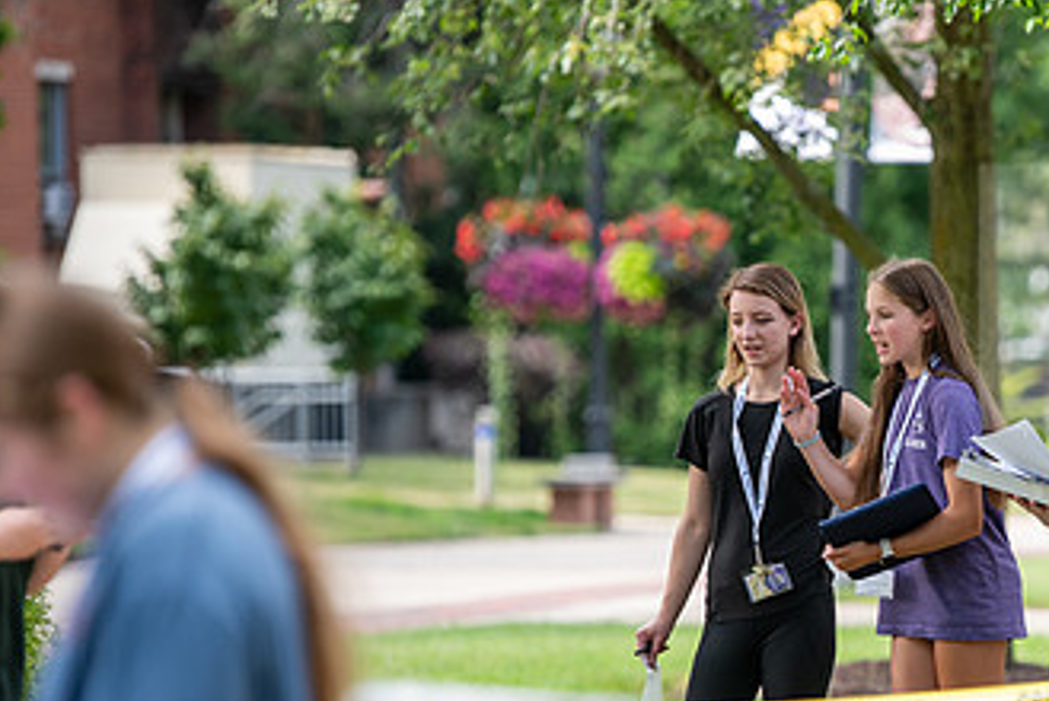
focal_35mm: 317
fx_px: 9245
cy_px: 550
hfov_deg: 6.5
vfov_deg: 4.3
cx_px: 883
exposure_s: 1/400
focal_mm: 180
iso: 200
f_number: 3.2
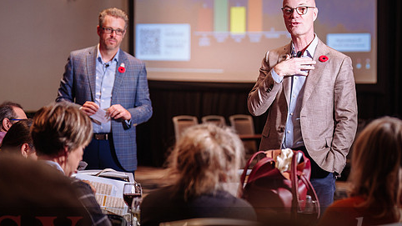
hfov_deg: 15.6
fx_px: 1471
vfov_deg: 8.8
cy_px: 121
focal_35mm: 138
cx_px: 232
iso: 800
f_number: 3.2
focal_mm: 103
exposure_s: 1/100
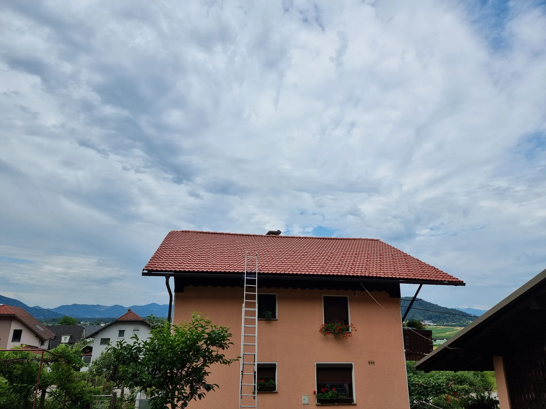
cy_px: 204
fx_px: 379
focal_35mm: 24
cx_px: 273
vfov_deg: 56.8
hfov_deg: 71.6
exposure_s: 1/1556
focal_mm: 6.7
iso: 50
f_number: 1.8
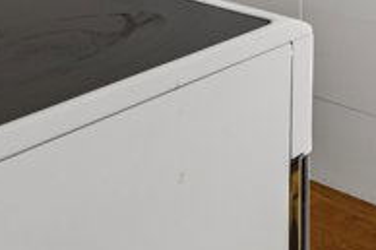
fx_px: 689
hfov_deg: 20.2
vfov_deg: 16.1
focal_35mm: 66
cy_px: -245
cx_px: 702
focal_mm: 16
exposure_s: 1/125
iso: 160
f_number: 8
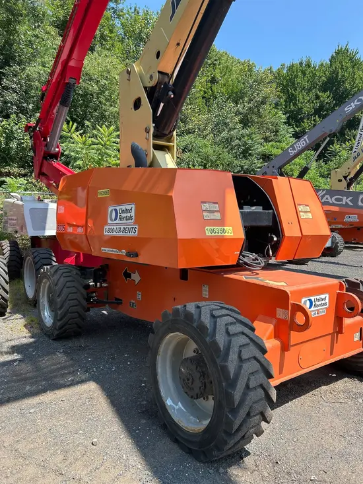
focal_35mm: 26
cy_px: 242
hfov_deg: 53.1
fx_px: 363
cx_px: 182
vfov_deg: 67.3
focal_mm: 5.7
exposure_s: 1/1361
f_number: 1.5
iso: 50
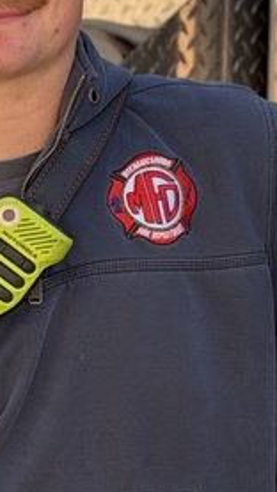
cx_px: -50
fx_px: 2518
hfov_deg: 6.3
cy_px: 556
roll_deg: +0.6
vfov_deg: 11.0
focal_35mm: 193
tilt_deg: -7.8
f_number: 1.8
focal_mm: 6.93
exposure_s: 1/423
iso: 64
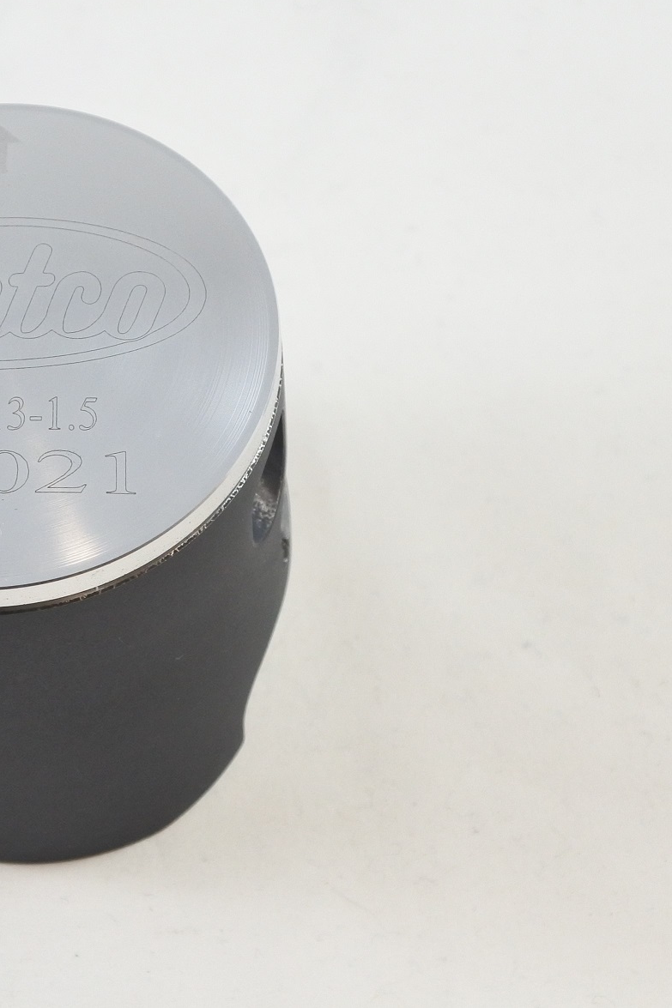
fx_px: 2381
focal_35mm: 85
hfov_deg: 15.8
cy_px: 499
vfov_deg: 23.9
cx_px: -4
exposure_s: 1/125
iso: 640
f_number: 4.8
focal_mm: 21
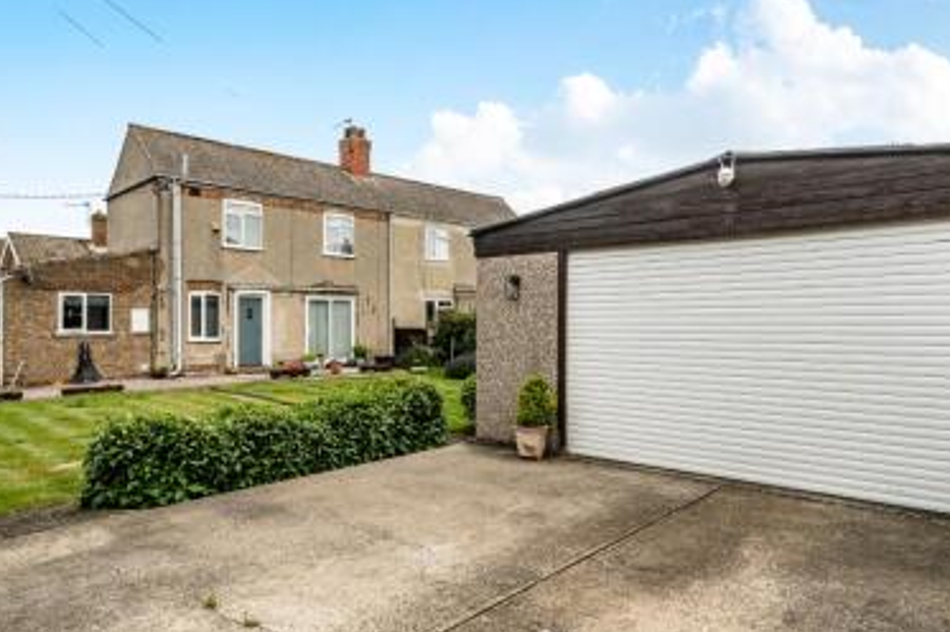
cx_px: 471
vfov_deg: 55.0
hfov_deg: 76.1
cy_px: 317
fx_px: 606
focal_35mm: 23
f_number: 8
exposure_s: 1/1000
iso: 400
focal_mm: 12
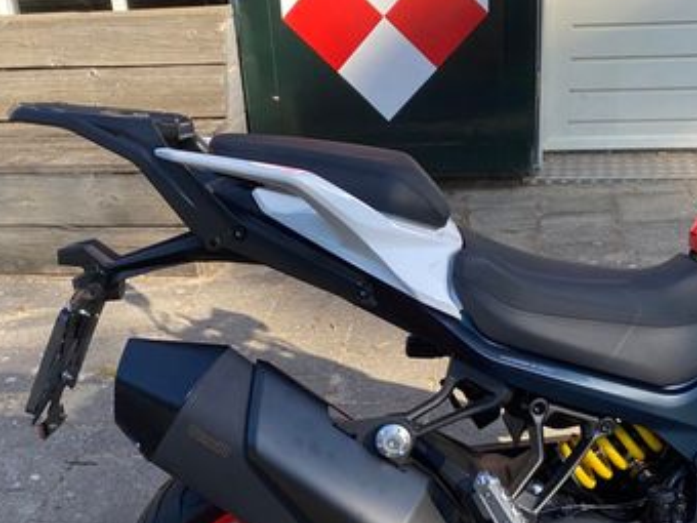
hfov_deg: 38.9
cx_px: 379
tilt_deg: -29.0
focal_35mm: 49
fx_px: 987
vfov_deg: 29.0
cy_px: 425
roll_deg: +0.0
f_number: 1.8
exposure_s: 1/393
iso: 32
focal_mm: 4.25
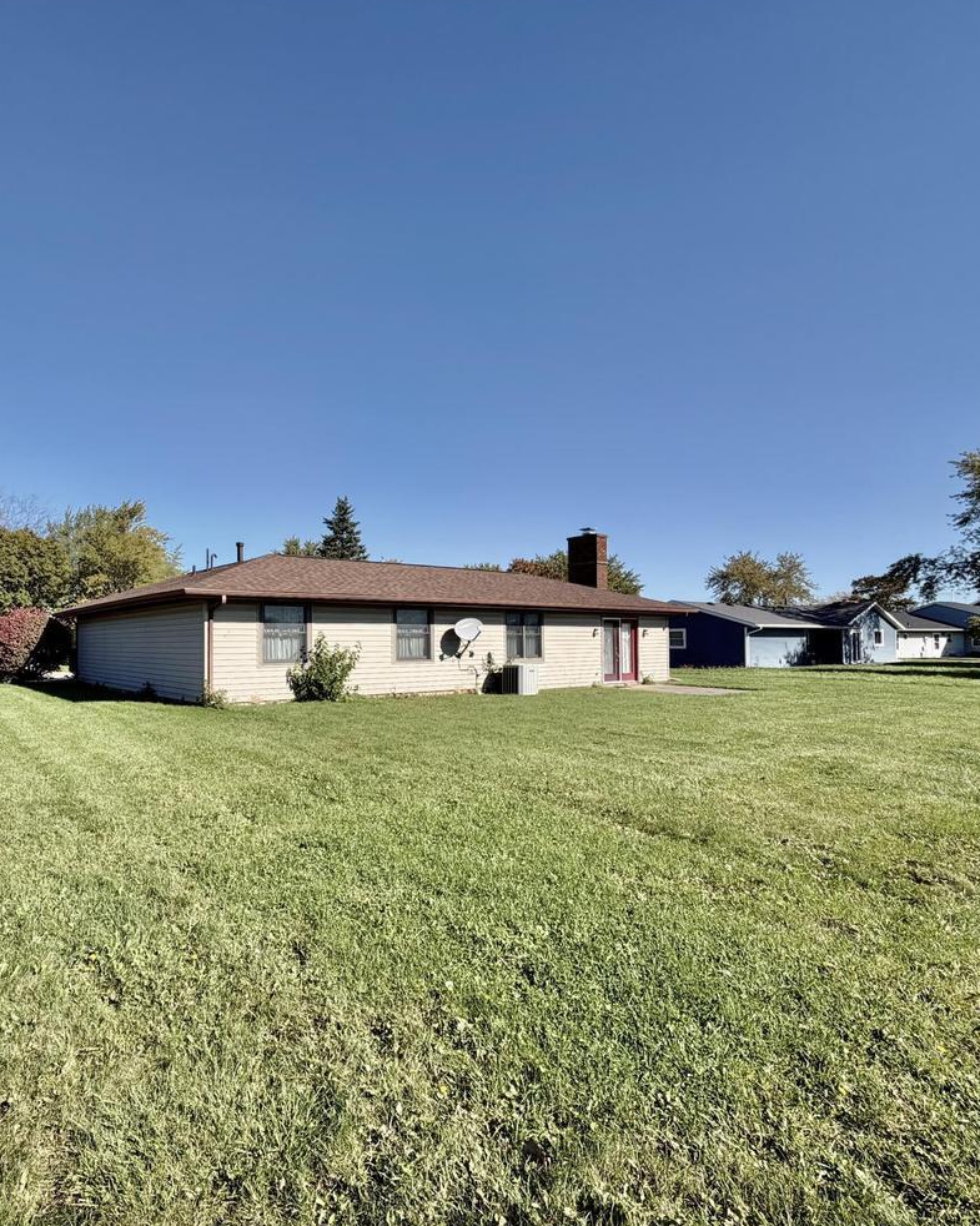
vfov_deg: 83.3
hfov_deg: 68.9
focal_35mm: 19
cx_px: 329
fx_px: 689
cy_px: 623
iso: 25
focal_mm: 2.22
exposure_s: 1/770
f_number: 2.2
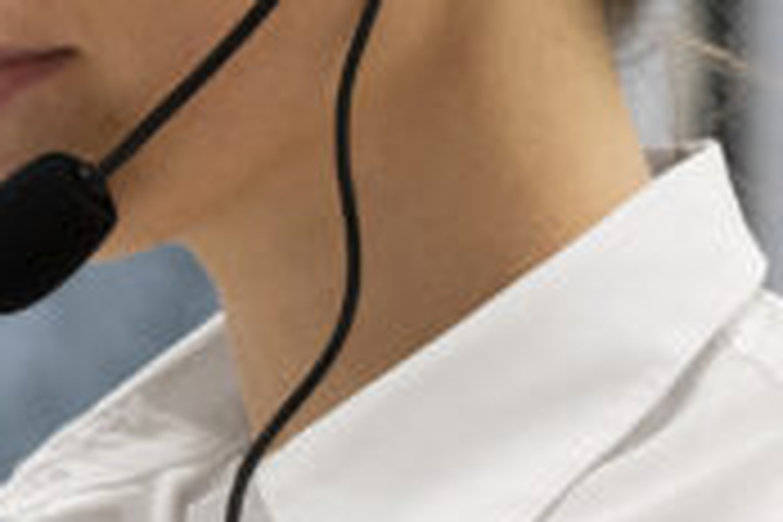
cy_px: 524
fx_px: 6394
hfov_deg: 6.8
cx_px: -729
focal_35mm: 294
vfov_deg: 4.7
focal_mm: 50
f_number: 3.2
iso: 800
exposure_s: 1/250
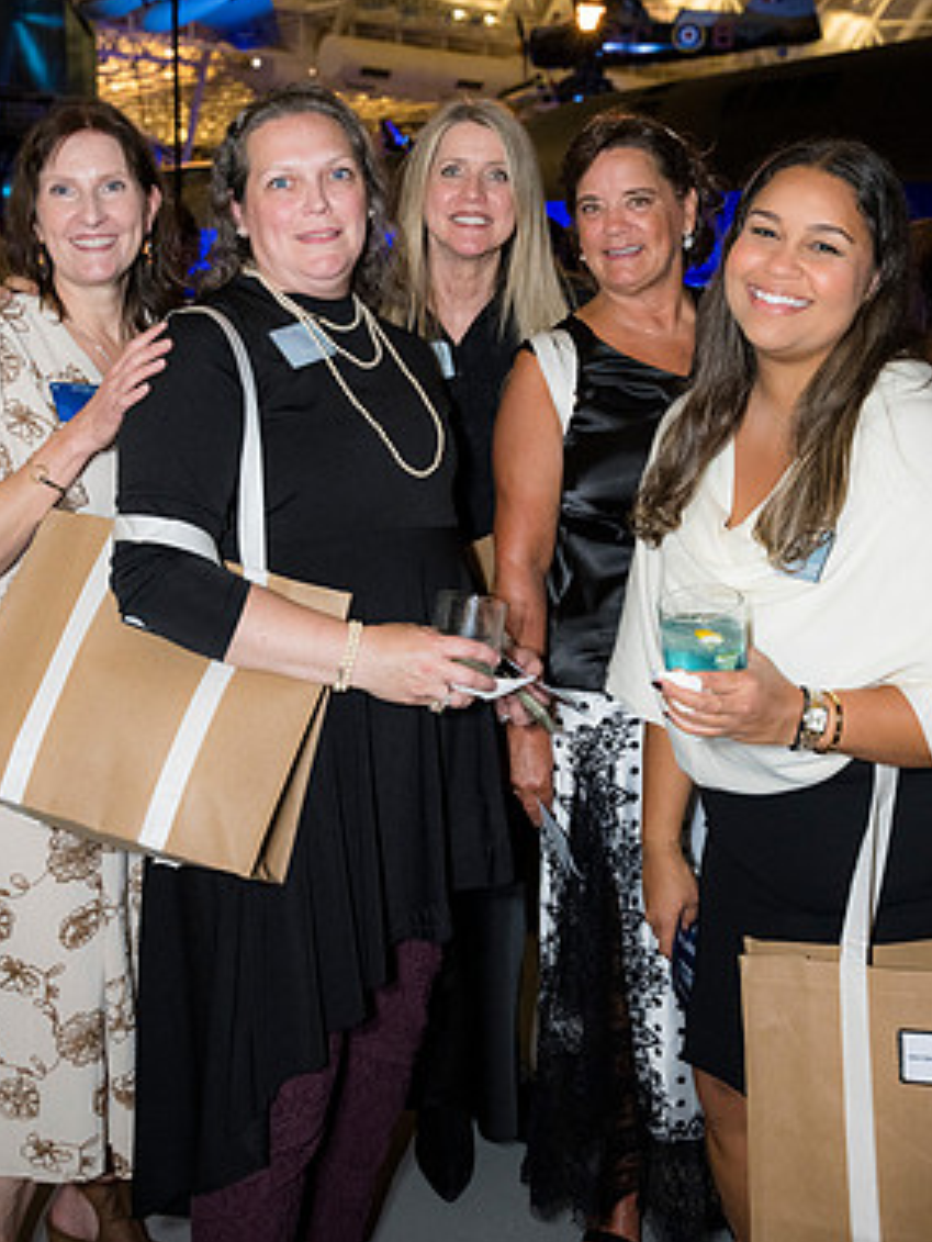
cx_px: 451
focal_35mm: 39
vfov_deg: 47.6
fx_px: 1399
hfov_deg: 36.8
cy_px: 507
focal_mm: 34
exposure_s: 1/160
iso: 3200
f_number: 4
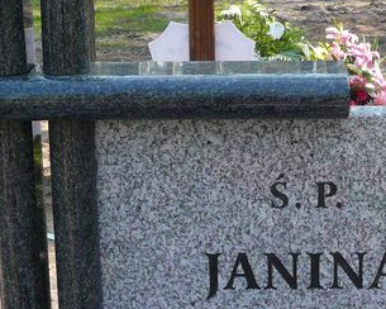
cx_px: 310
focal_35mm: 112
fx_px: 1280
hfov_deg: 17.0
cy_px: 295
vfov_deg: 13.6
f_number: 3
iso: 100
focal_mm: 5.7
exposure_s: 1/250
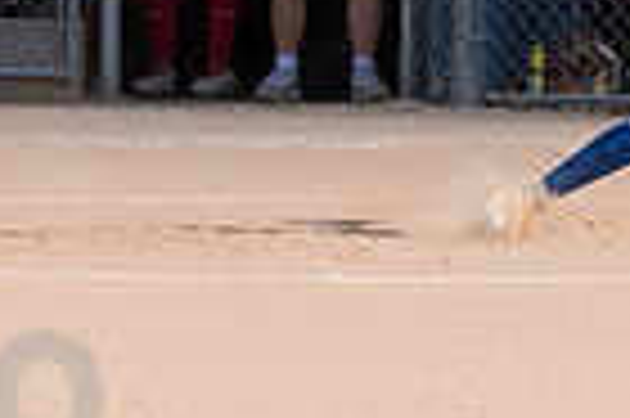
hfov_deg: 1.7
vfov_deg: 1.1
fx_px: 21674
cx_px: 603
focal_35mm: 1240
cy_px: -171
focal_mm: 200
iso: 320
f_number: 5.6
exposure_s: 1/1600
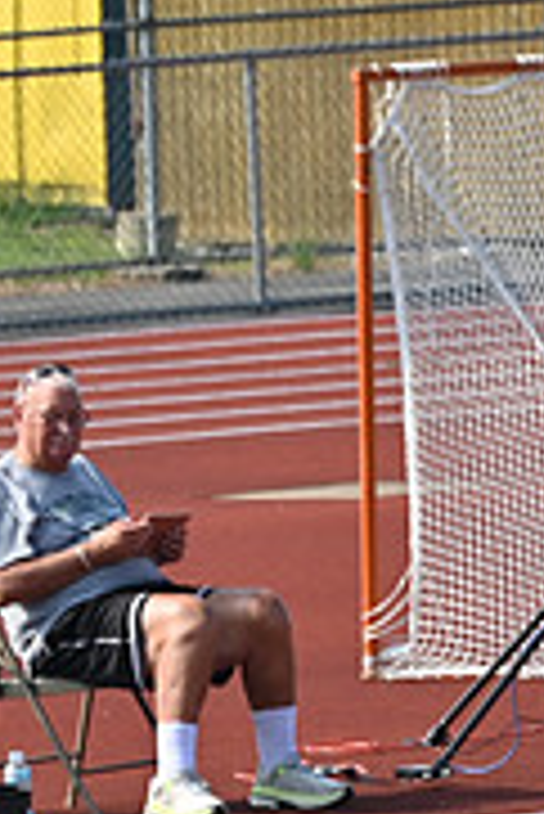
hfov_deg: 1.8
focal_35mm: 768
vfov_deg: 2.7
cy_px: 780
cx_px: 868
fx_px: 17373
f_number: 5.6
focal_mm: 160
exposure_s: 1/800
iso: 160
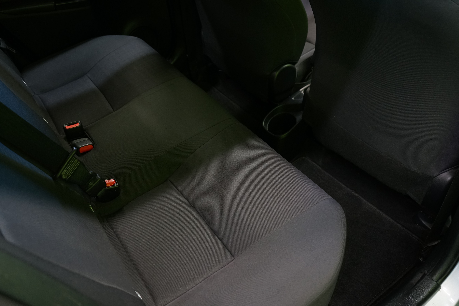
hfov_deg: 65.5
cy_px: 153
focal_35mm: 28
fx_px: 357
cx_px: 230
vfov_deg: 46.4
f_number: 5
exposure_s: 1/20
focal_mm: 28
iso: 2000
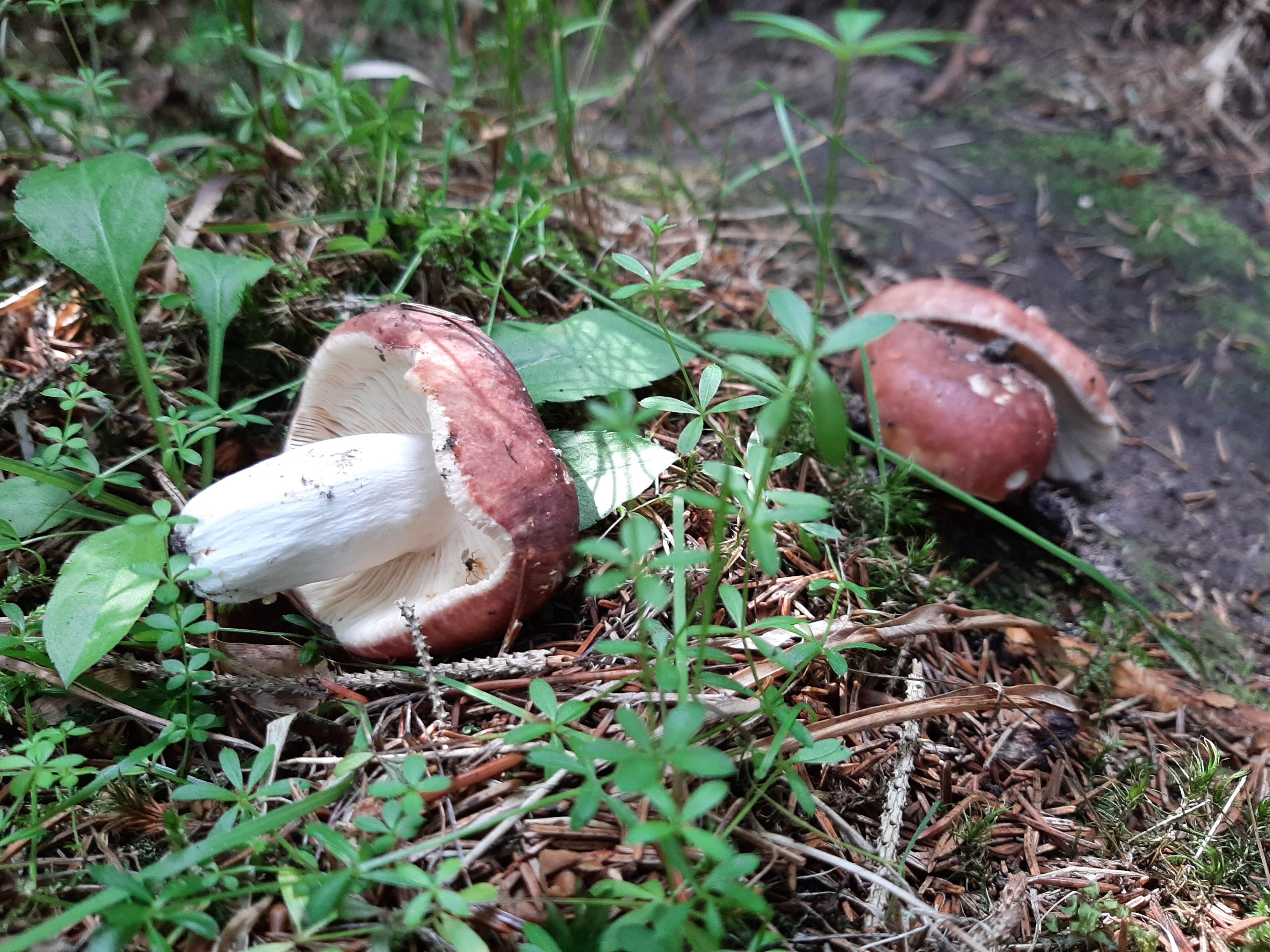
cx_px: 635
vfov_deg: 53.1
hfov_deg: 67.3
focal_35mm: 26
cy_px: 476
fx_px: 954
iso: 80
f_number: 1.7
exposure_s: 1/50
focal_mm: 3.93
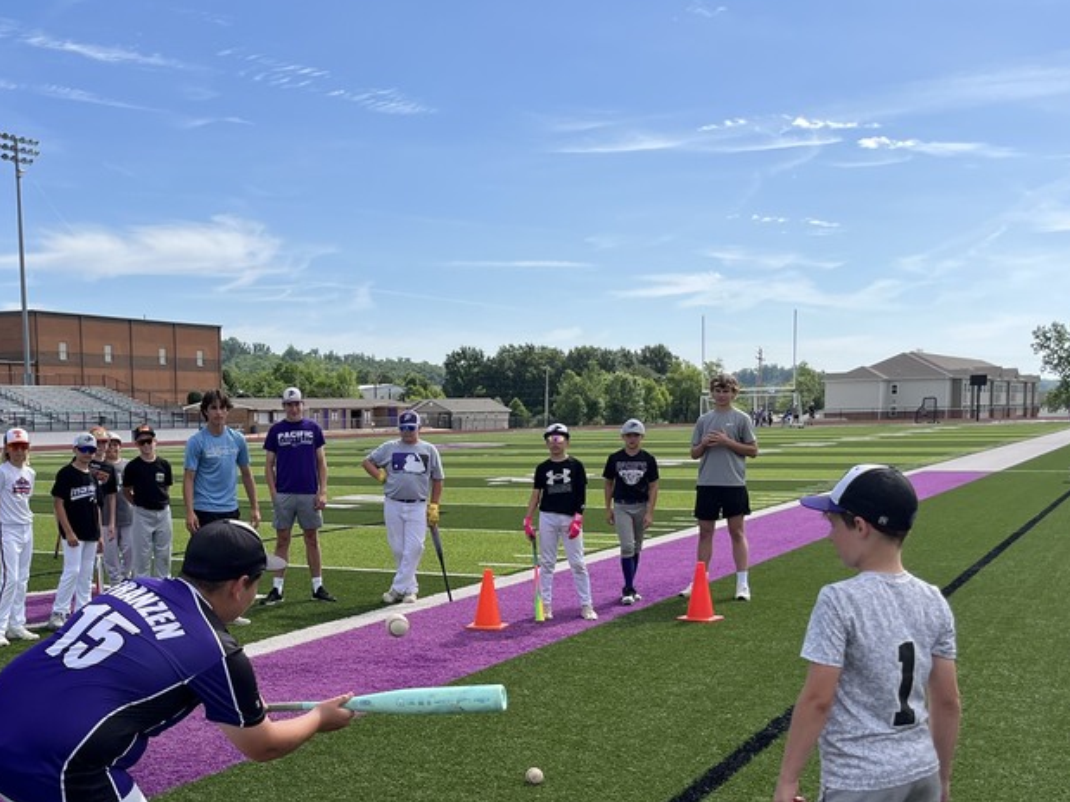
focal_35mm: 43
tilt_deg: -7.4
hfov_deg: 42.8
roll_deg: +1.6
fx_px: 1329
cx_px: 294
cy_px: 565
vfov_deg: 33.1
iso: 50
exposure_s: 1/4310
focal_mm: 5.1
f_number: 1.6
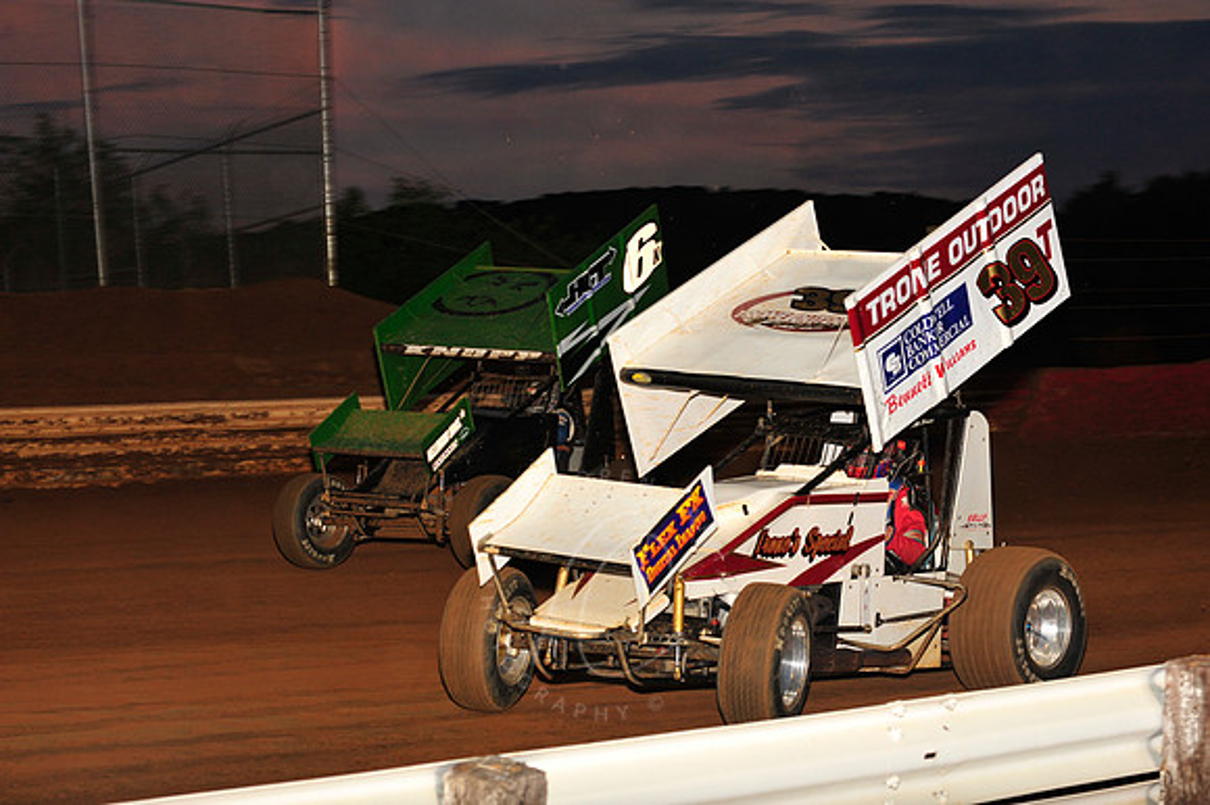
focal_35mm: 92
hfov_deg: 22.2
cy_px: 402
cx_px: 605
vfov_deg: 14.8
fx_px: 3090
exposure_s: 1/320
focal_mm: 92
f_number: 7.1
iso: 1000
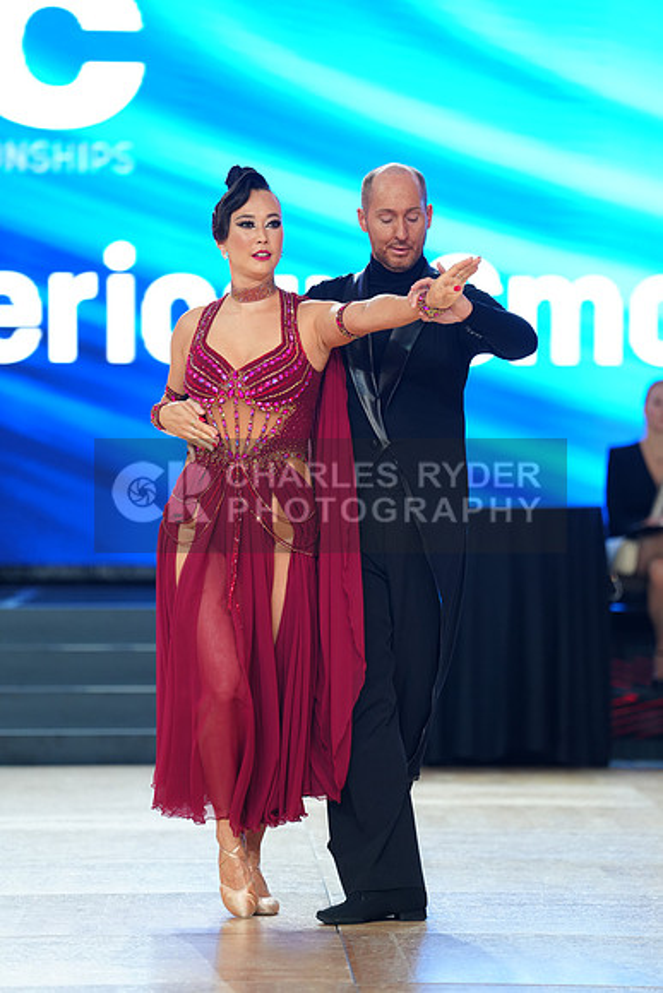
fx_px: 4859
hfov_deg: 7.8
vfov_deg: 11.7
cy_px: 496
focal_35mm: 176
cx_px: 332
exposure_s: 1/400
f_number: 2.8
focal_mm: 176
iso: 800
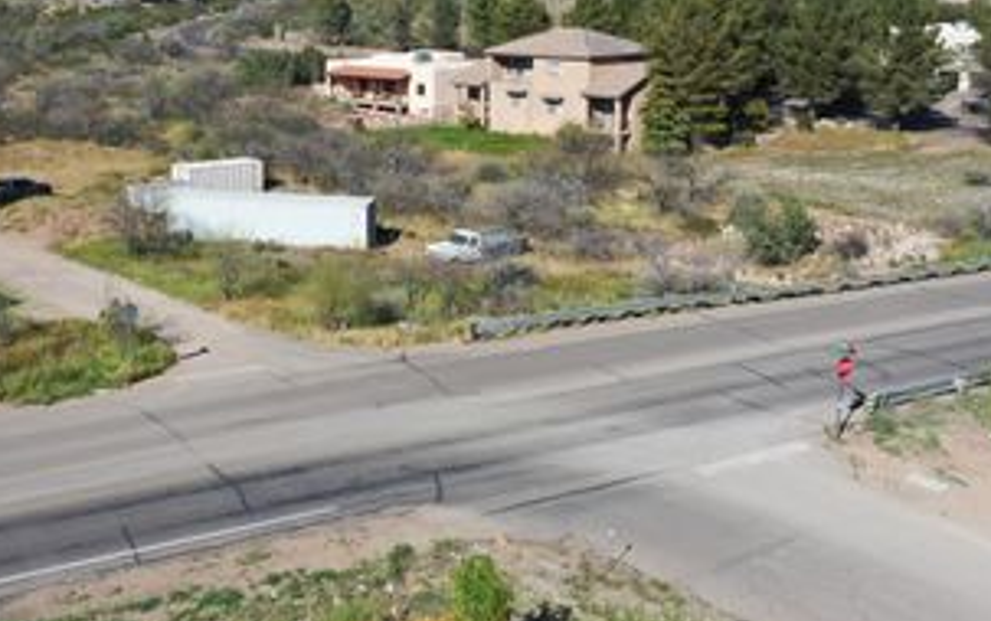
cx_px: 330
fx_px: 1271
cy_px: 172
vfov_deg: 27.2
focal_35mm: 47
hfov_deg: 42.0
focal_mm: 10.26
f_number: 5
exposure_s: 1/640
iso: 100
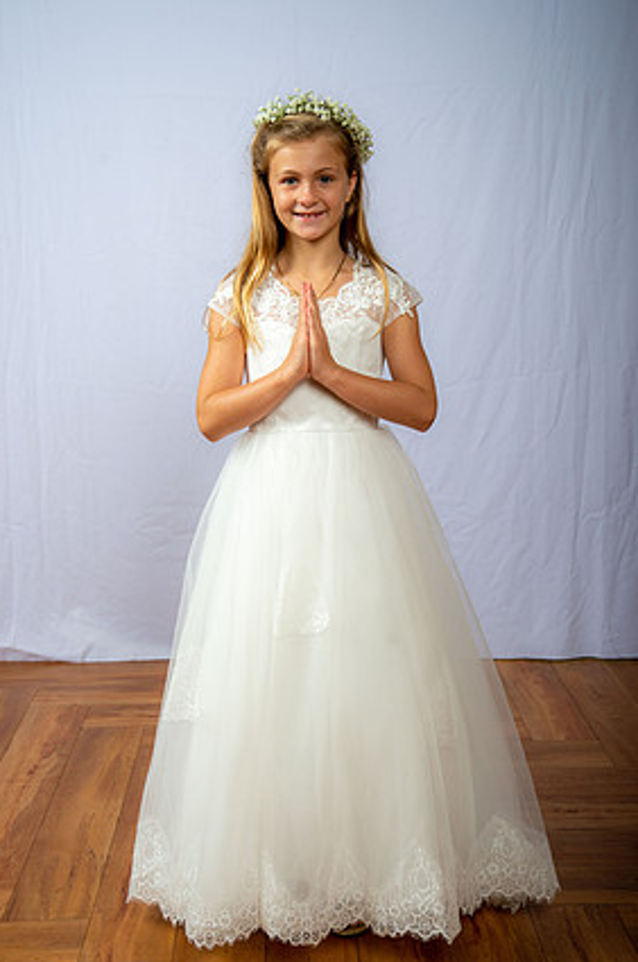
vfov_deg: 37.6
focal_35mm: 53
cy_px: 471
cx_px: 325
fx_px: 1413
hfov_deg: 25.4
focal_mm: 50
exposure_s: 1/200
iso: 250
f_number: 6.3
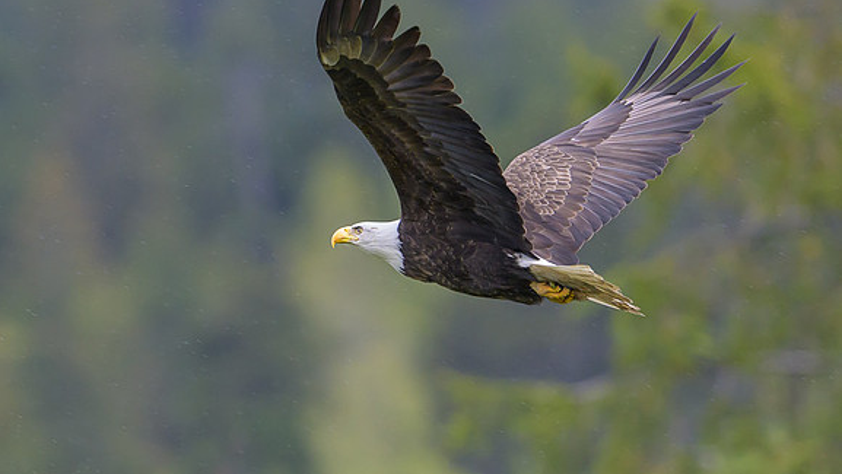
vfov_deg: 1.6
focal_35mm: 771
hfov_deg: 2.8
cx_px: 489
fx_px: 17219
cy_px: 428
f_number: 4
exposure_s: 1/1600
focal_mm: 400
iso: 1600
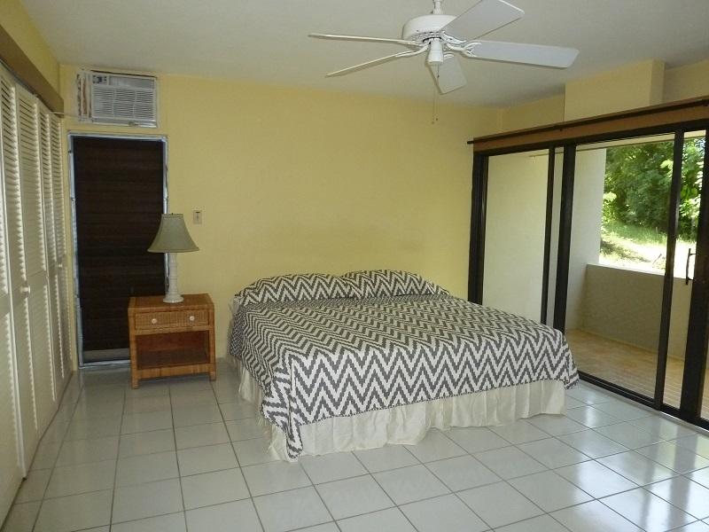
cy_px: 266
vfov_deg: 56.8
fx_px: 492
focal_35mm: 24
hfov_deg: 71.6
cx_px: 354
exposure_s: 1/60
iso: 320
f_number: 3.3
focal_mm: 4.3
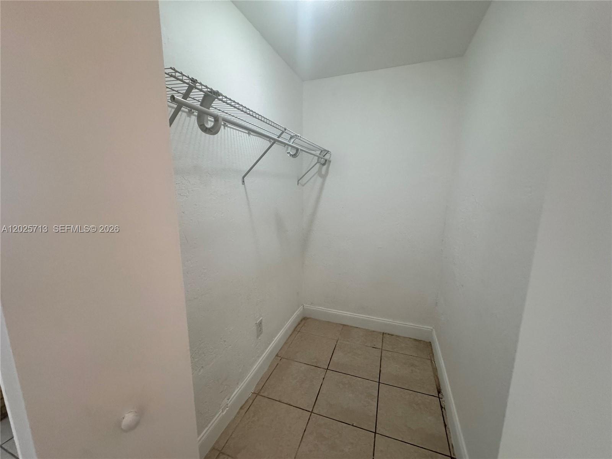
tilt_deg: -11.8
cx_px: 306
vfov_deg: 85.7
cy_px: 230
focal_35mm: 14
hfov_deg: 102.1
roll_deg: -0.4
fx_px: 248
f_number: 2.2
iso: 250
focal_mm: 2.22
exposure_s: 1/120
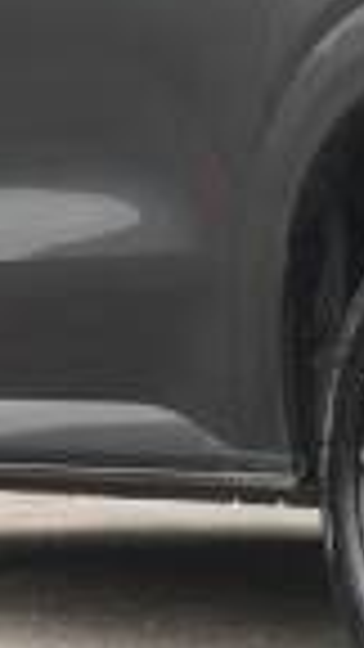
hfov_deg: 4.0
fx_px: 5136
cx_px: 750
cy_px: -40
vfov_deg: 7.2
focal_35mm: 299
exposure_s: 1/90
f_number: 5.6
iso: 125
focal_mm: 43
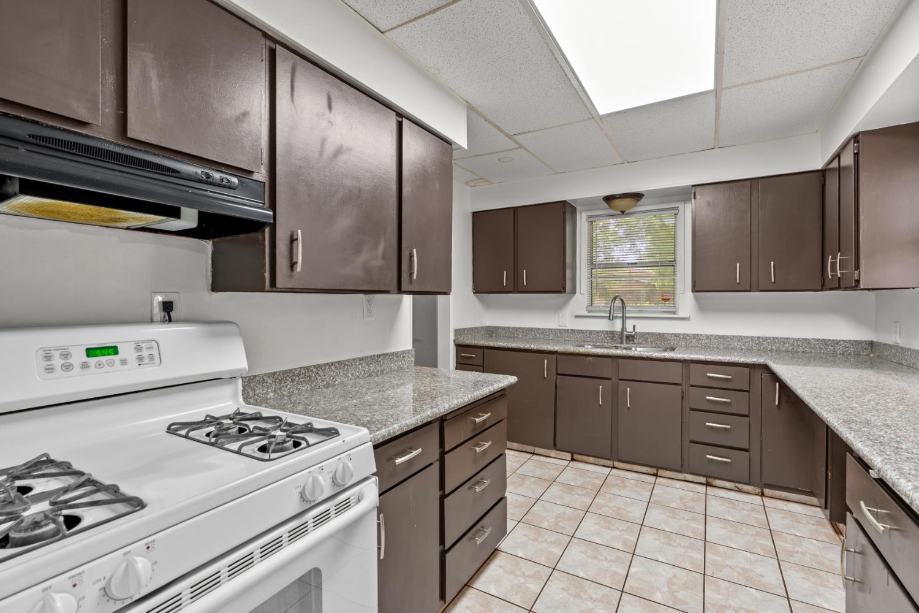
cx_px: 460
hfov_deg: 96.7
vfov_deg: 73.7
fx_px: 408
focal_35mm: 16
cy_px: 306
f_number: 8
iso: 100
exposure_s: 1/1.25
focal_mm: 16
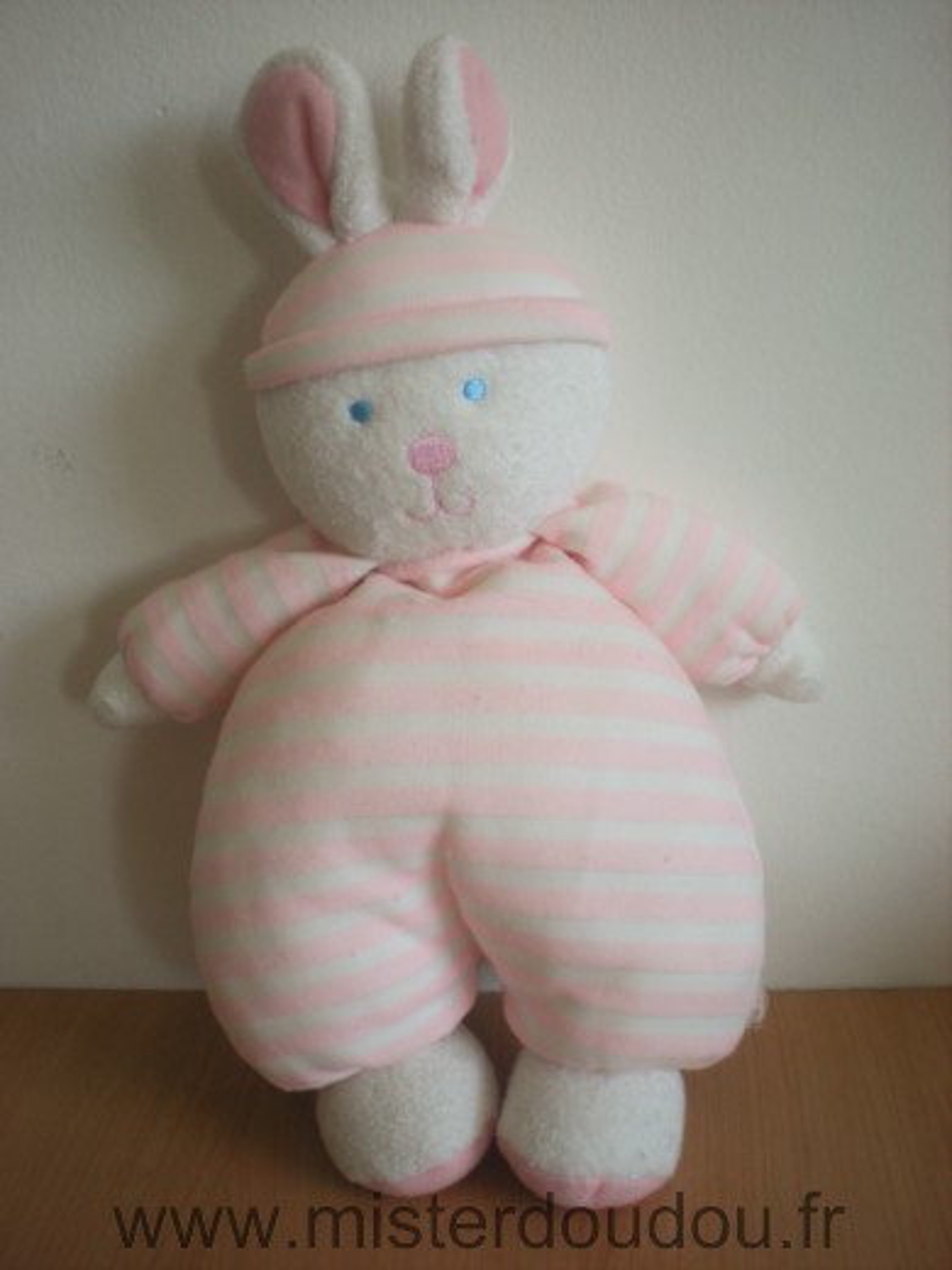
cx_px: 476
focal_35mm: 38
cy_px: 635
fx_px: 1393
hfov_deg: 37.7
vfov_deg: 49.0
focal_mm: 6.3
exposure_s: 1/60.1
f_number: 3.1
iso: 144
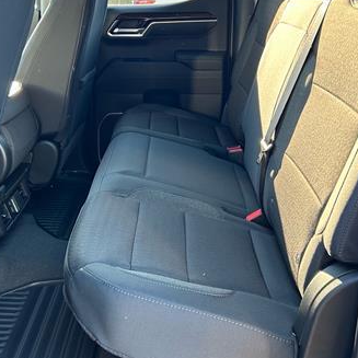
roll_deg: -1.8
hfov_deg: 37.5
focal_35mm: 45
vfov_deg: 37.3
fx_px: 527
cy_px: 129
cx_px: 164
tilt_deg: -16.1
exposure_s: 1/101
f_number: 1.5
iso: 125
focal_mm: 5.7
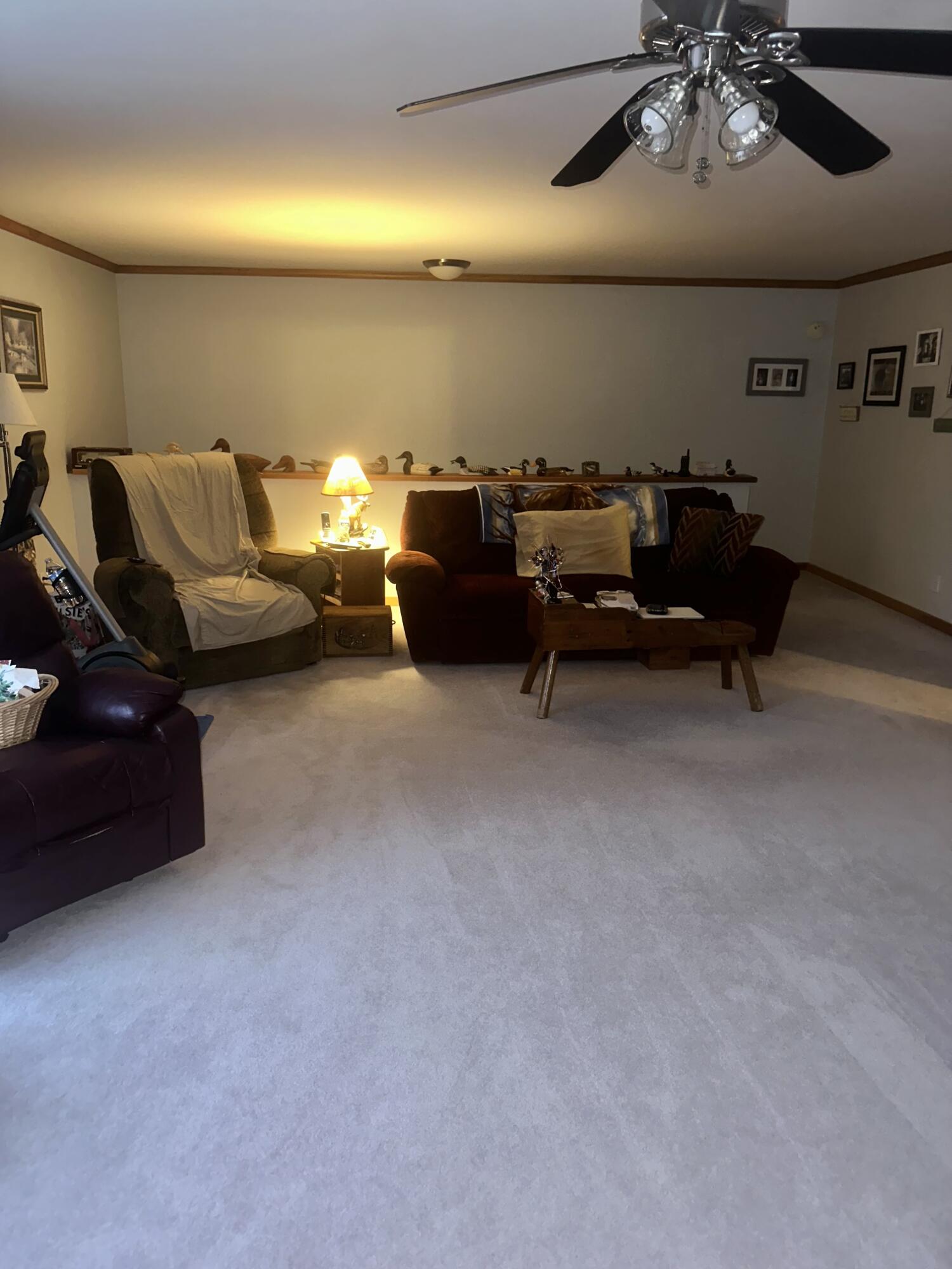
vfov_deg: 71.6
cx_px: 476
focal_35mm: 24
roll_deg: -1.7
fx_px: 880
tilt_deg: -13.2
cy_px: 634
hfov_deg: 56.8
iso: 250
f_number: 1.78
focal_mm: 6.86
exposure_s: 1/9
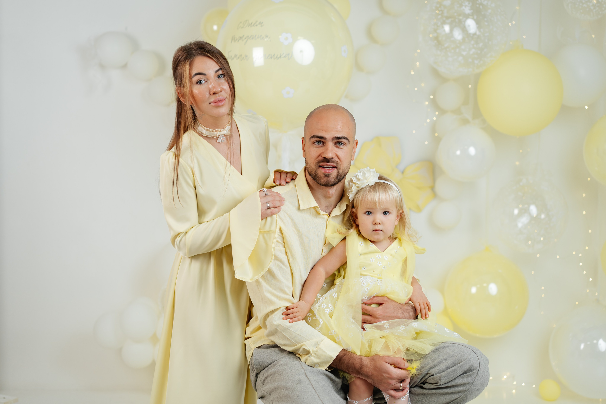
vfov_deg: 24.6
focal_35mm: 55
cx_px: 303
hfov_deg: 36.2
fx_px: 926
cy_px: 202
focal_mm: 55
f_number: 2.8
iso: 160
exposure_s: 1/125
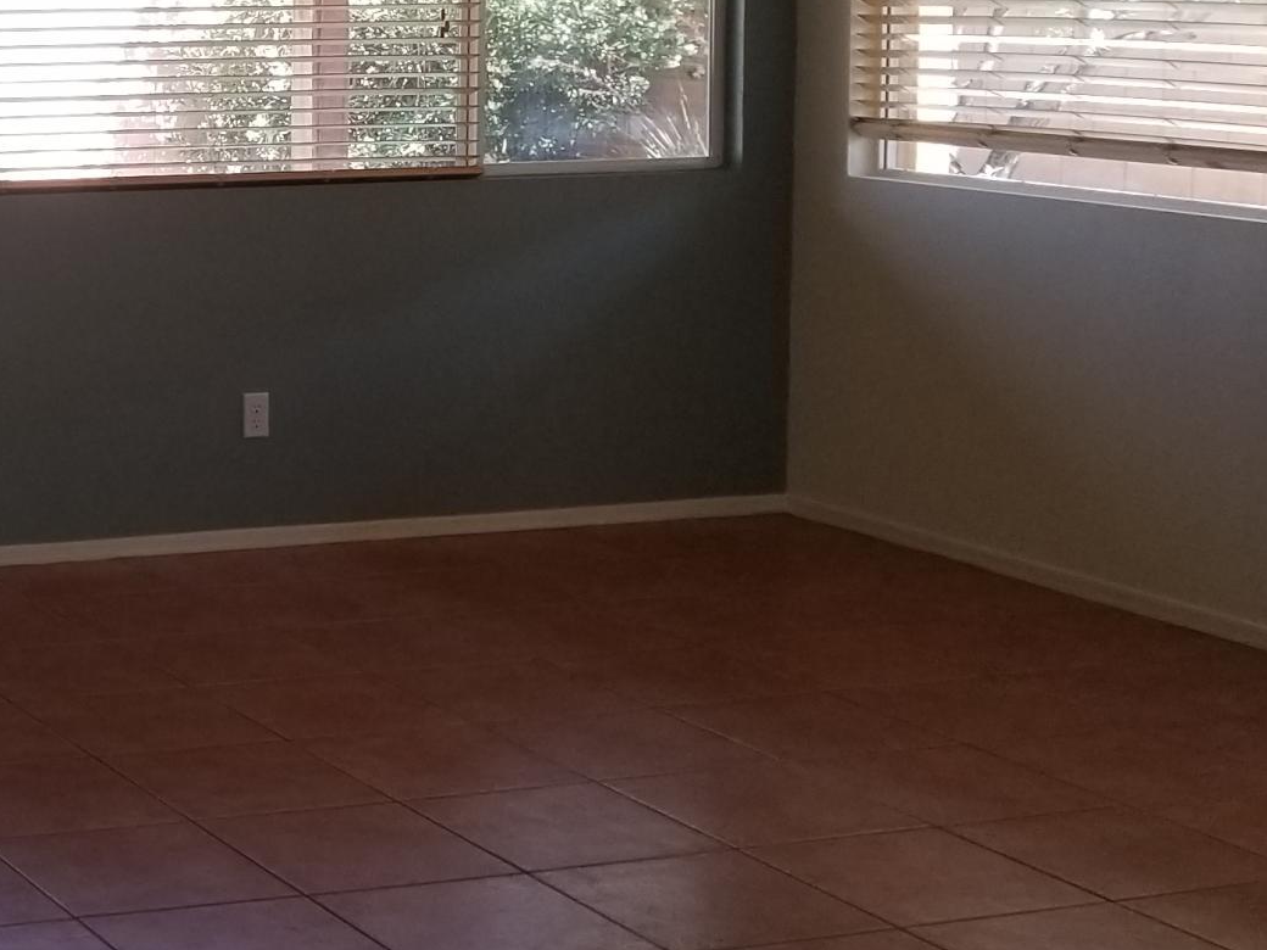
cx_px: -344
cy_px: 247
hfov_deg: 23.3
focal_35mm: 75
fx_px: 2745
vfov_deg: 19.5
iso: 80
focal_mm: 4.25
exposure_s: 1/120
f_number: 1.7
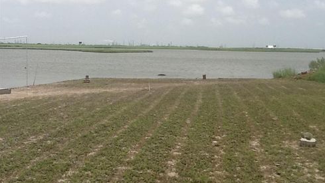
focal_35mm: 49
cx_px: 165
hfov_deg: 42.1
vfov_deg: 24.4
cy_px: 81
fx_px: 422
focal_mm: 2.03
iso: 40
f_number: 2.4
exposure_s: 1/2232
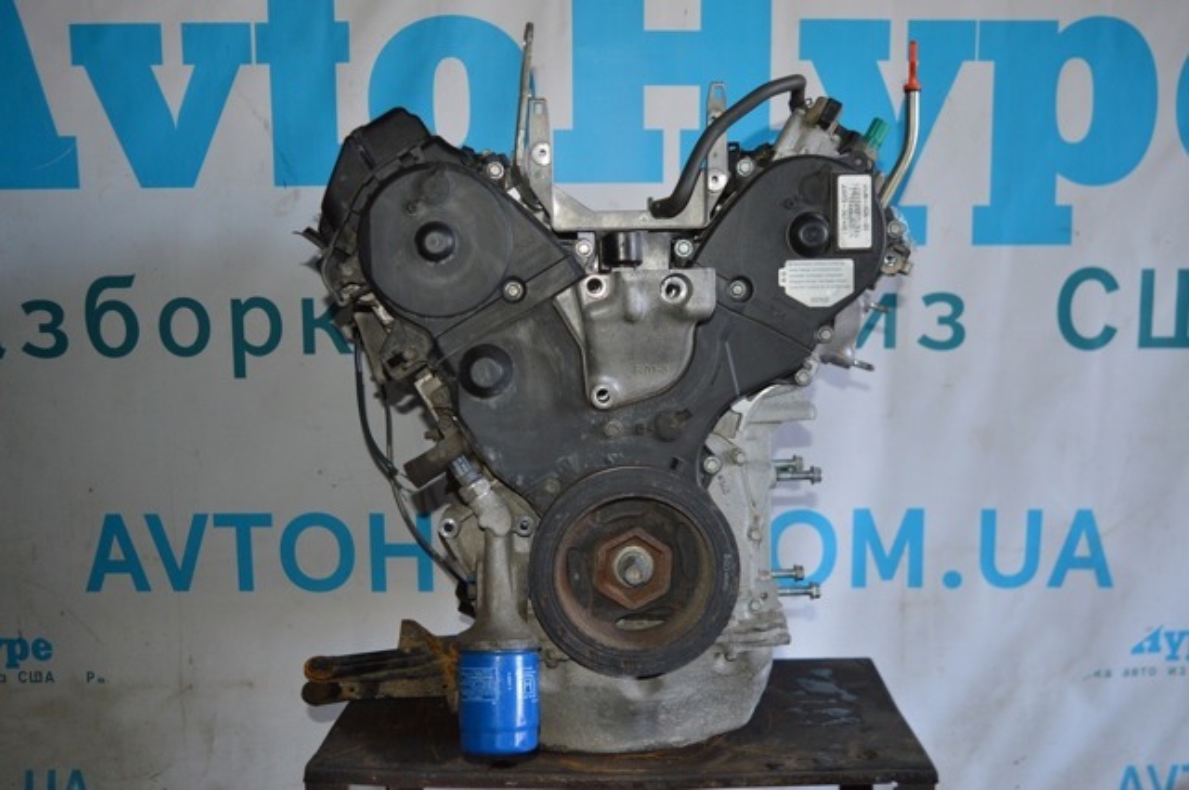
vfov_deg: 39.9
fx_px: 1089
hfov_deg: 57.3
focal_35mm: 33
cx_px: 594
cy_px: 395
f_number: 4
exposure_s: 1/60
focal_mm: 22
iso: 400
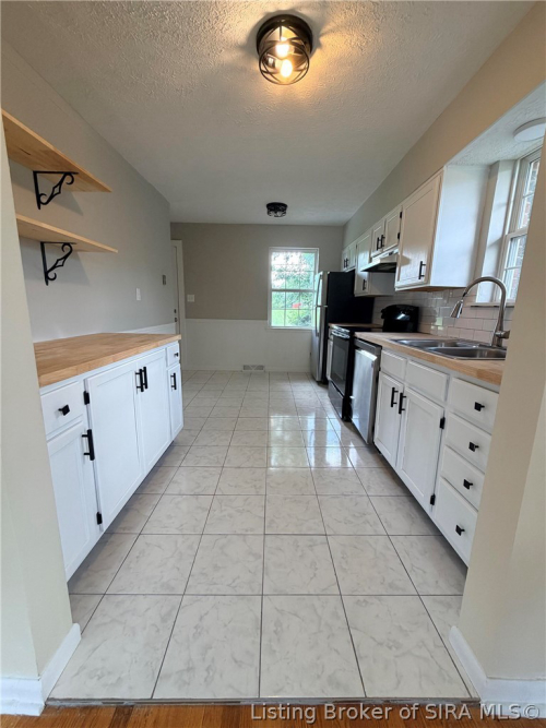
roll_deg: -0.7
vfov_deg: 102.1
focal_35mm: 14
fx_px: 295
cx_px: 273
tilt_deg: -11.4
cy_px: 364
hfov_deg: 85.7
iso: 200
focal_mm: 2.22
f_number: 2.2
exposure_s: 1/120
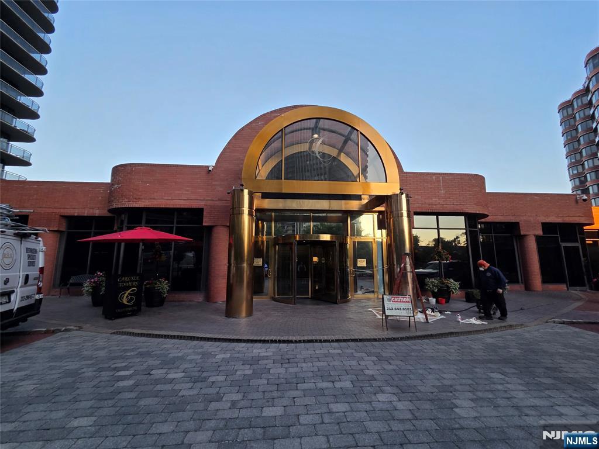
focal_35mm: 13
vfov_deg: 89.9
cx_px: 300
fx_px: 225
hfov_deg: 106.2
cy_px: 224
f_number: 2.2
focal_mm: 2.2
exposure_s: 1/216
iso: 50
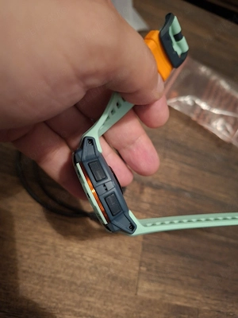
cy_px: 159
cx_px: 119
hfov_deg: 58.9
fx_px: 211
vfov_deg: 73.9
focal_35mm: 23
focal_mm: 5.54
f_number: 1.8
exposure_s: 1/24
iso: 800
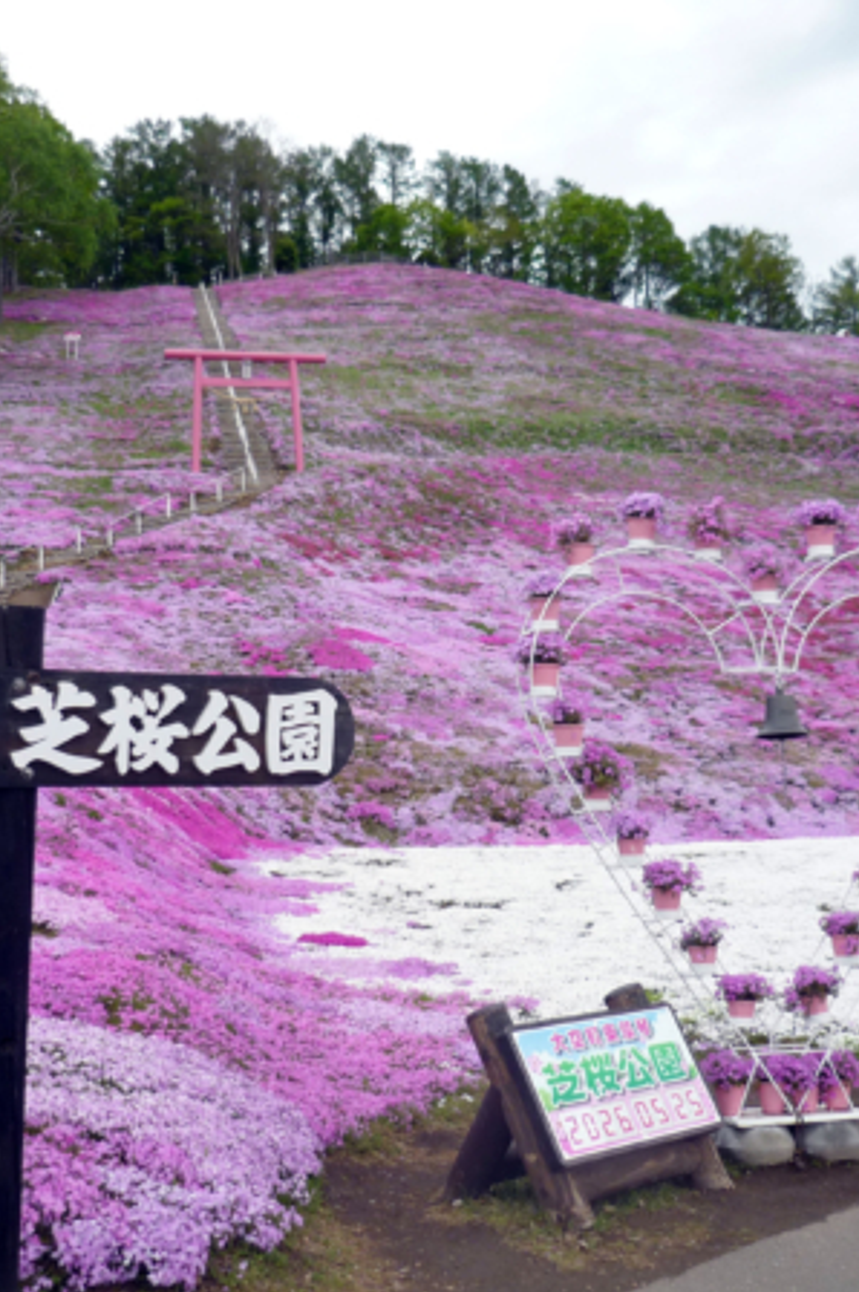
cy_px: 646
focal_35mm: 46
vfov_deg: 42.8
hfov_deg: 29.2
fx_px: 1649
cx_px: 404
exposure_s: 1/250
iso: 100
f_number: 2.8
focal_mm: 5.5
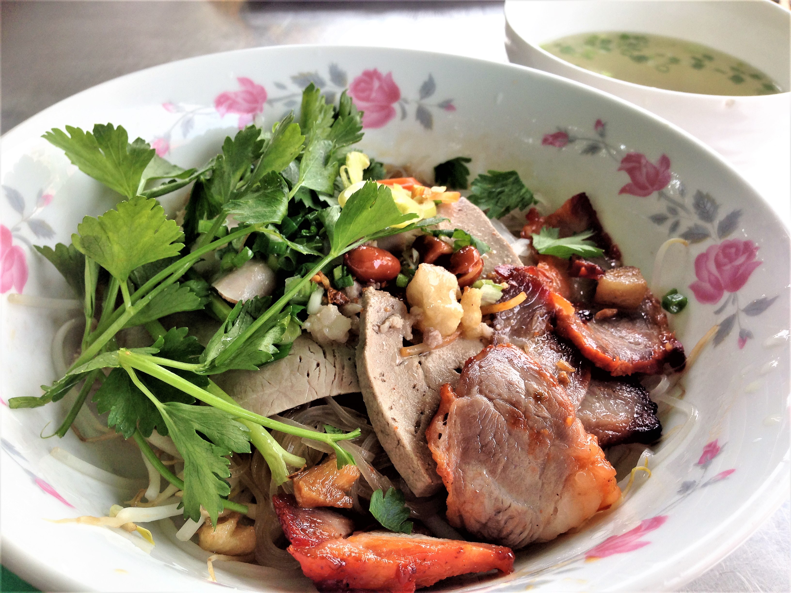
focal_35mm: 33
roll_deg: +0.3
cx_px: 396
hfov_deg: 55.4
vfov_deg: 42.9
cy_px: 296
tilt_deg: -39.0
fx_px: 754
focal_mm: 4.12
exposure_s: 1/120
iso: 50
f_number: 2.4
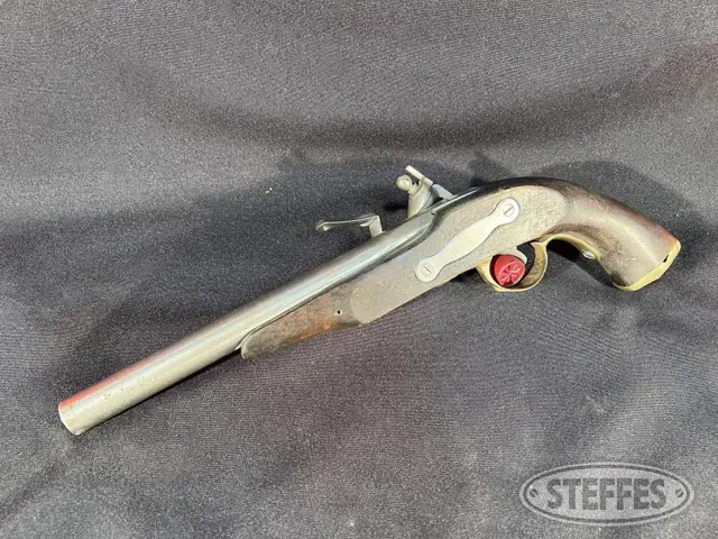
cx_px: 359
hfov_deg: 67.3
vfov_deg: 53.1
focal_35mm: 26
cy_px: 270
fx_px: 539
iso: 160
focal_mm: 5.7
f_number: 1.5
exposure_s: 1/60
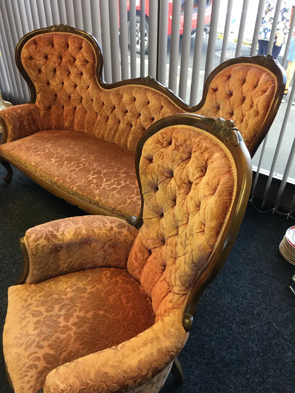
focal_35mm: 29
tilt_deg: -34.0
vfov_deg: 61.7
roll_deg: -2.1
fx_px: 330
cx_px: 148
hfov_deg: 48.2
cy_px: 196
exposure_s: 1/17
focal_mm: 4.15
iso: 32
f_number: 2.2
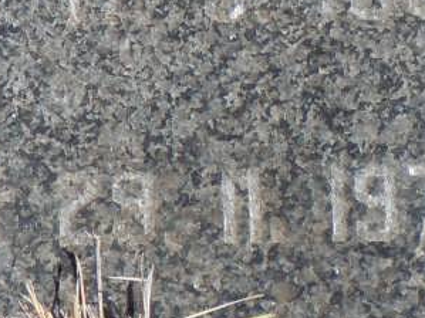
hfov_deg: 2.5
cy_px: -81
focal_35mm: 802
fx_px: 9843
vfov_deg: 1.9
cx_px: 542
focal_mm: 36
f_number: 9.4
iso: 200
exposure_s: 1/250
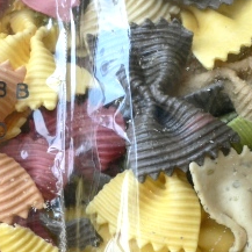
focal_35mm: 62
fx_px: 511
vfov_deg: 27.6
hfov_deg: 27.7
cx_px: 111
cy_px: 167
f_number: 3.2
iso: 80
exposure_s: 1/100
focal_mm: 6.3
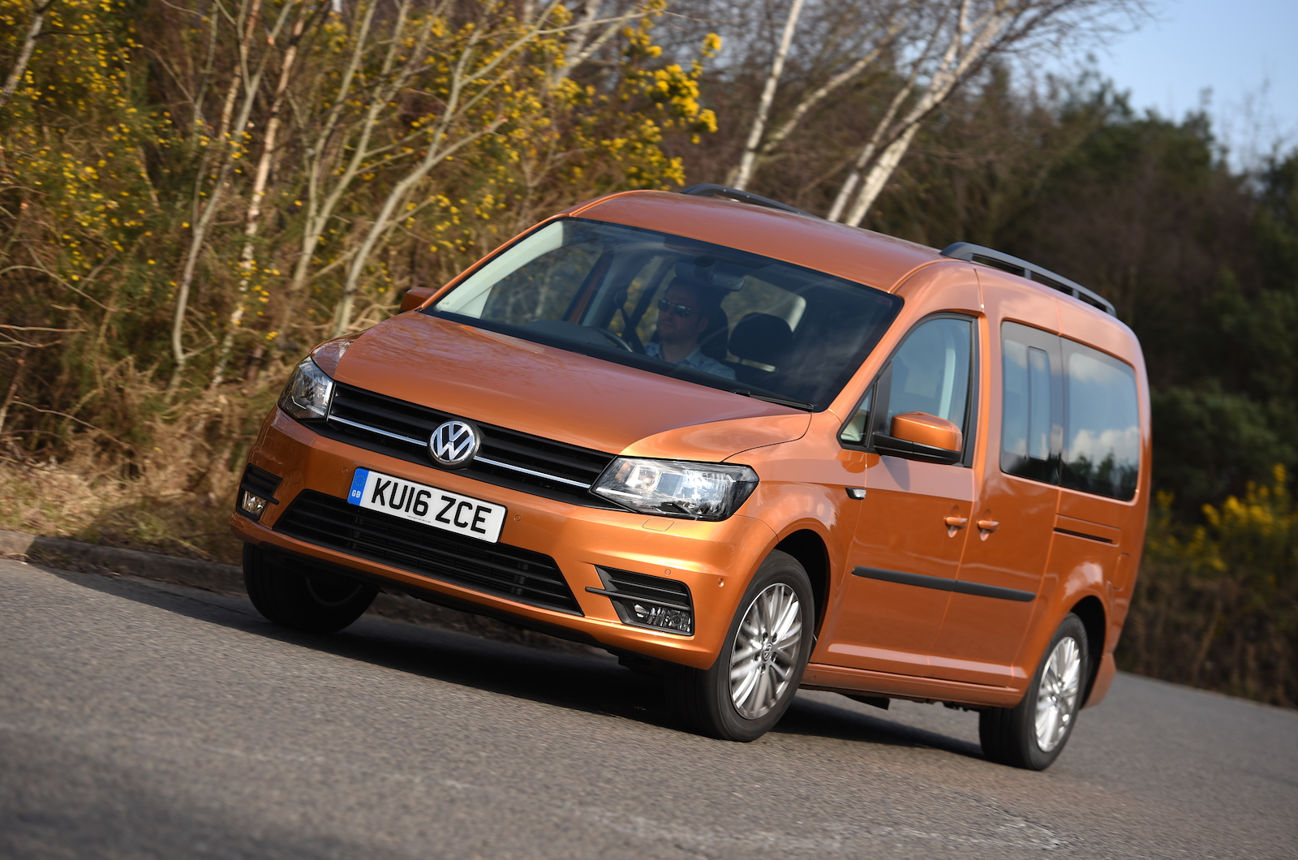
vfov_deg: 11.2
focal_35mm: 122
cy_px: 430
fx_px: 4390
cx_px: 649
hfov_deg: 16.8
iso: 50
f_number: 4
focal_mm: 122
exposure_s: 1/400
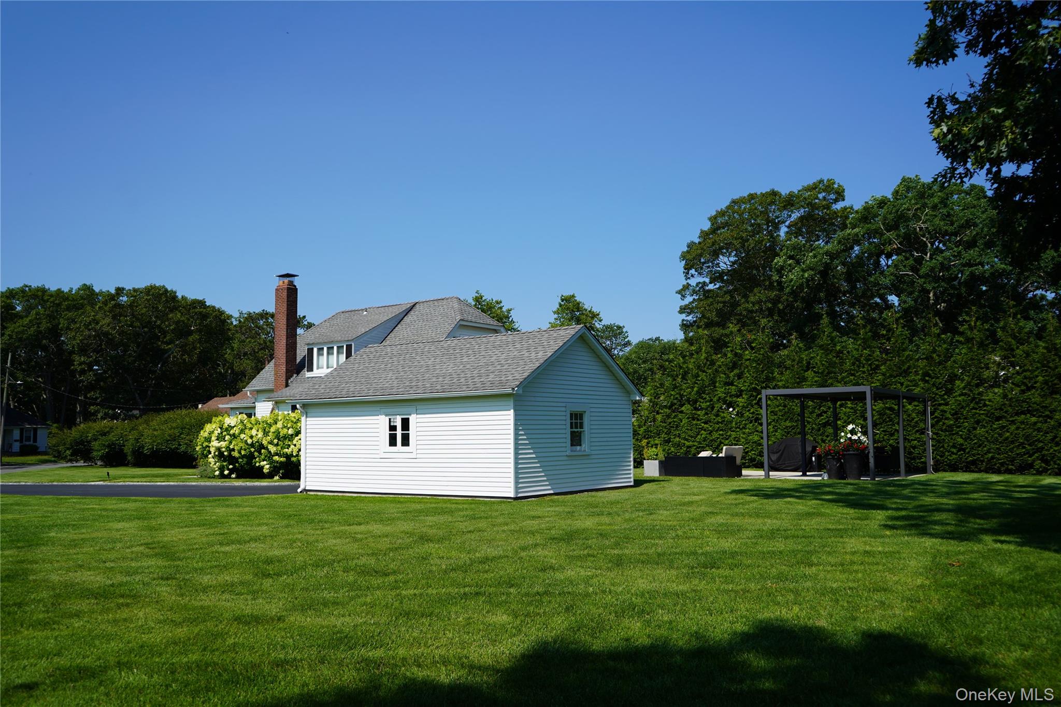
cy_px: 354
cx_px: 530
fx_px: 884
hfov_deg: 61.9
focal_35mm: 30
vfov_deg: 43.6
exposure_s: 1/800
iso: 100
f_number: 5
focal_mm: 30
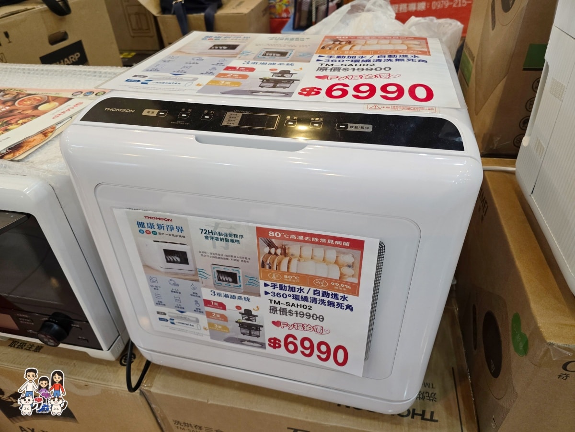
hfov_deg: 73.9
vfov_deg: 58.9
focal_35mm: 23
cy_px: 216
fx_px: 382
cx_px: 288
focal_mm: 6.3
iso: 320
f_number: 1.7
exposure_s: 1/120
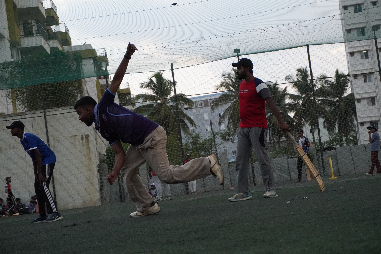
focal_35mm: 75
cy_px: 127
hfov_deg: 27.0
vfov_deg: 18.2
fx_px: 794
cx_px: 190
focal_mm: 50
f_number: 5.6
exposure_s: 1/1000
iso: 2500
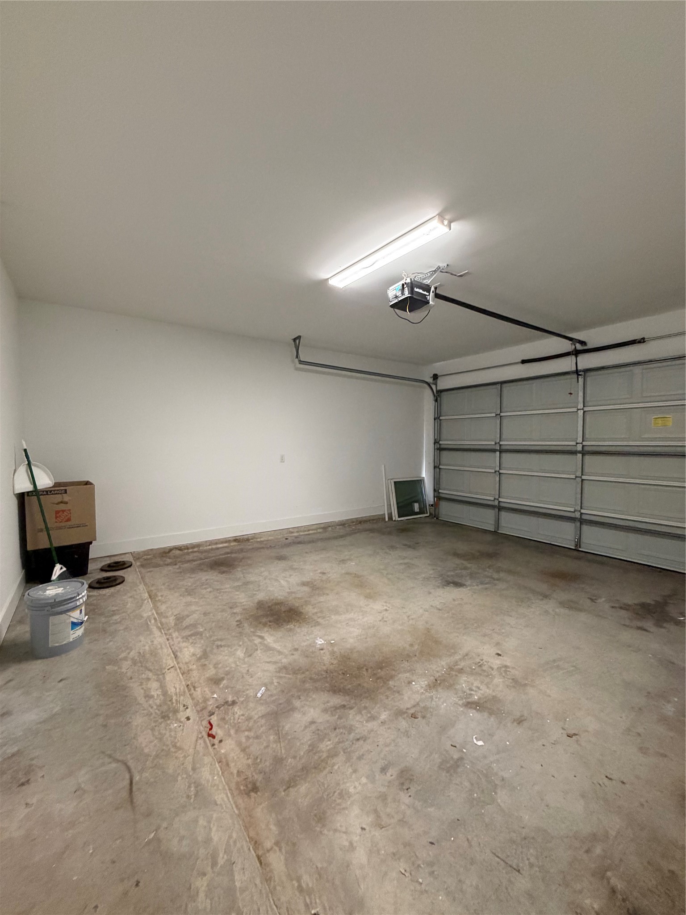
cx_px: 343
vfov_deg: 102.1
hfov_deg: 85.7
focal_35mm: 14
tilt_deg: -2.1
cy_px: 458
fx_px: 370
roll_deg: -0.3
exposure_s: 1/60
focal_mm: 2.22
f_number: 2.2
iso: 400
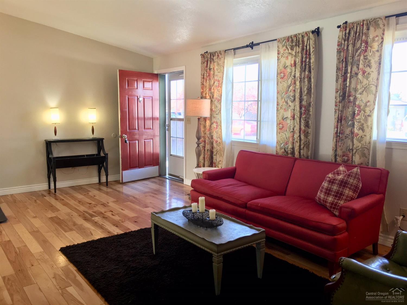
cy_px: 152
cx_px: 204
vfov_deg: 48.2
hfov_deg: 61.7
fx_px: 341
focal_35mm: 29
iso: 32
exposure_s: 1/40
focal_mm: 4.15
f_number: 2.2
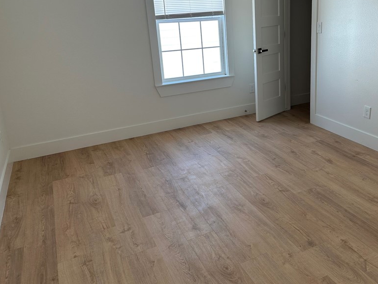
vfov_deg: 43.6
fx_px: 349
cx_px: 243
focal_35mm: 32
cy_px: 95
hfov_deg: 55.9
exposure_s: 1/160
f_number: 1.78
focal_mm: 6.86
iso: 100
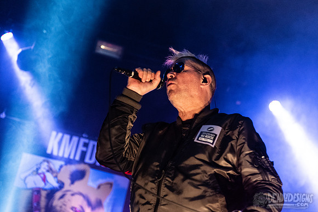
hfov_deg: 29.6
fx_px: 601
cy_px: 92
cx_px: 173
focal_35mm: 68
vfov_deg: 20.0
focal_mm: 60
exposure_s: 1/320
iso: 3200
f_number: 3.2
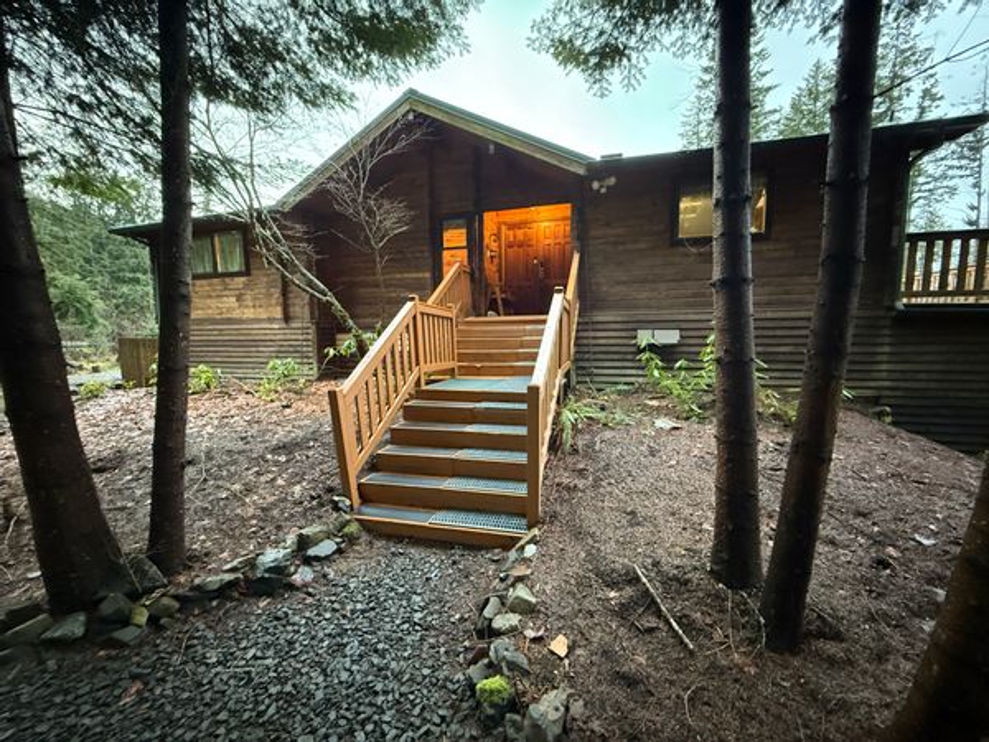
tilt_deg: -5.1
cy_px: 371
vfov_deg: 85.7
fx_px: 400
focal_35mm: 14
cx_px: 494
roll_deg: +0.8
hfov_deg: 102.1
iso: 1600
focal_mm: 2.22
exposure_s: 1/40
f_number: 2.2
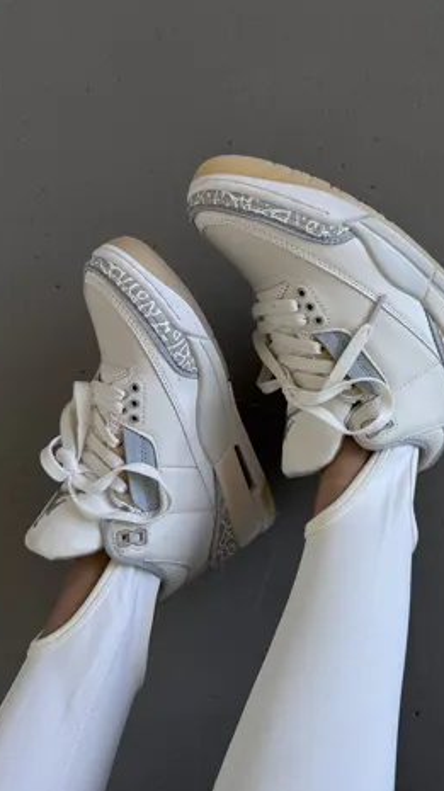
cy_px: 395
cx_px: 282
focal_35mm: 27
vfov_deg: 69.9
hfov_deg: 42.4
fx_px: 566
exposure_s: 1/234
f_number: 1.78
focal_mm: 6.76
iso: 64
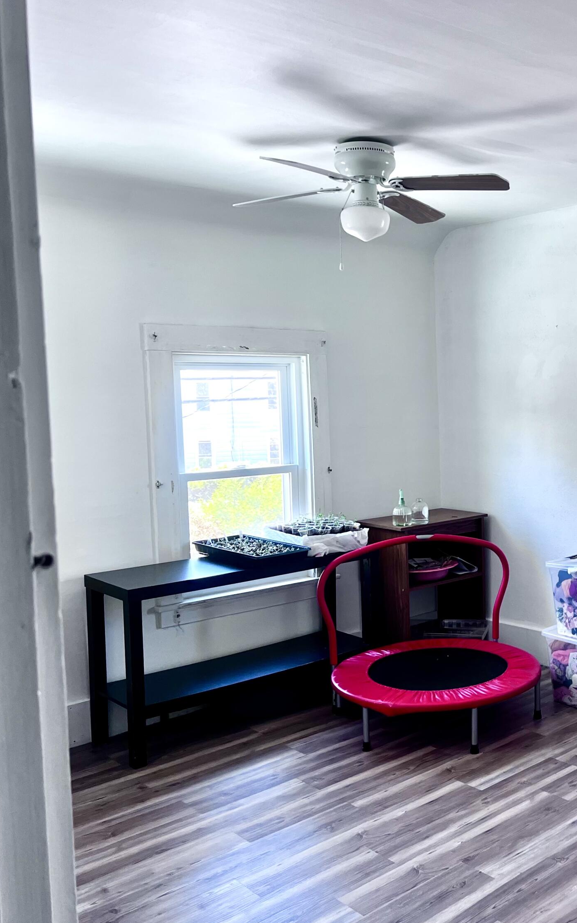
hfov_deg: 32.8
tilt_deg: -4.7
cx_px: 516
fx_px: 931
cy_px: 461
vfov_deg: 52.7
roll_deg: +1.9
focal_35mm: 37
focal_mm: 5.7
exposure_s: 1/120
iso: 80
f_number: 1.5
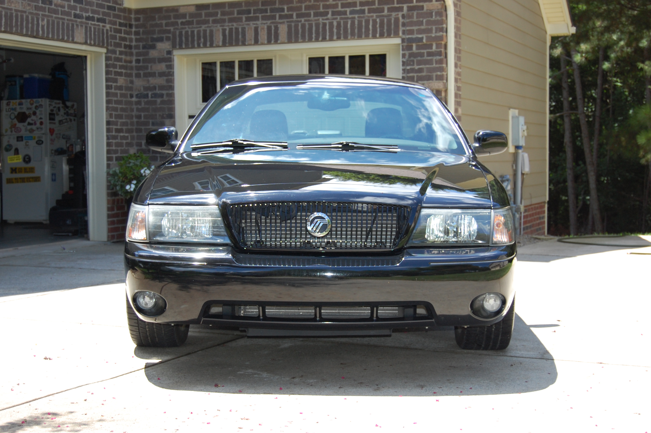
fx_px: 1030
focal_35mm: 57
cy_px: 216
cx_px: 326
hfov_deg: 35.1
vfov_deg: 23.7
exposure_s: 1/500
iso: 400
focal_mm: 38
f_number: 5.6
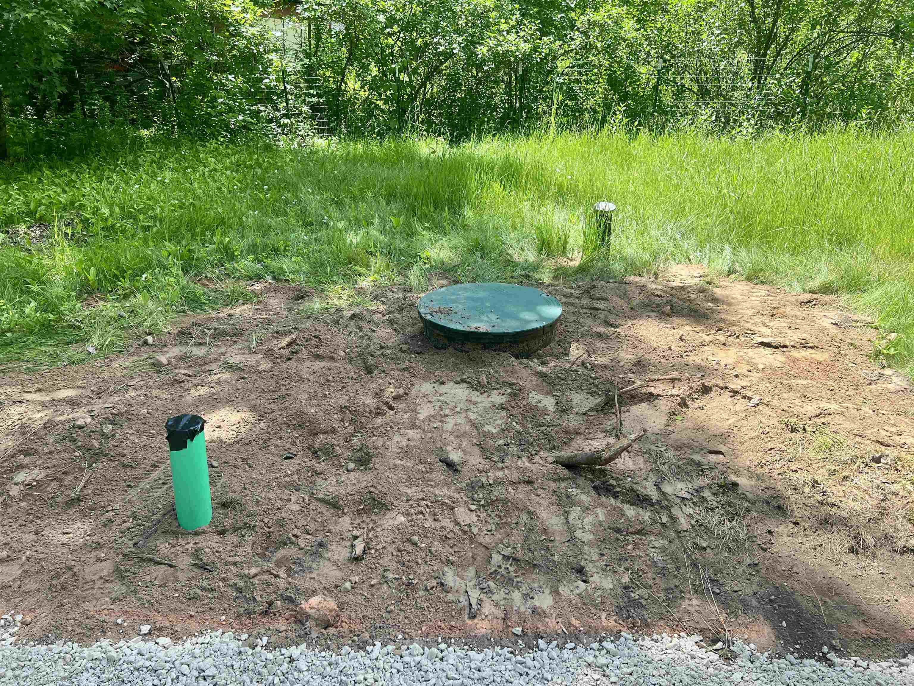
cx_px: 457
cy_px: 343
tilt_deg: -20.1
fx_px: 687
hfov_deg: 67.3
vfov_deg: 53.1
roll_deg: +0.9
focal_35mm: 26
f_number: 1.5
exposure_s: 1/873
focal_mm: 5.7
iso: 50
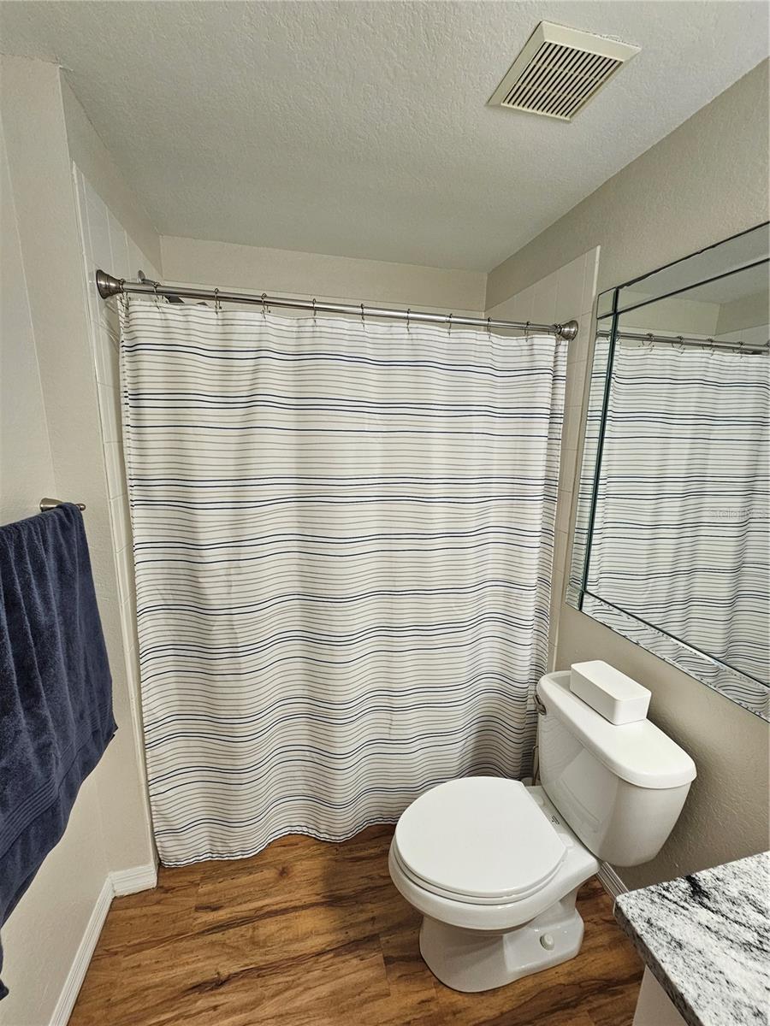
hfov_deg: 89.9
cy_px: 513
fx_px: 386
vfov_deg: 106.2
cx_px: 385
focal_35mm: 13
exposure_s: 1/77.4
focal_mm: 2.2
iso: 160
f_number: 2.2
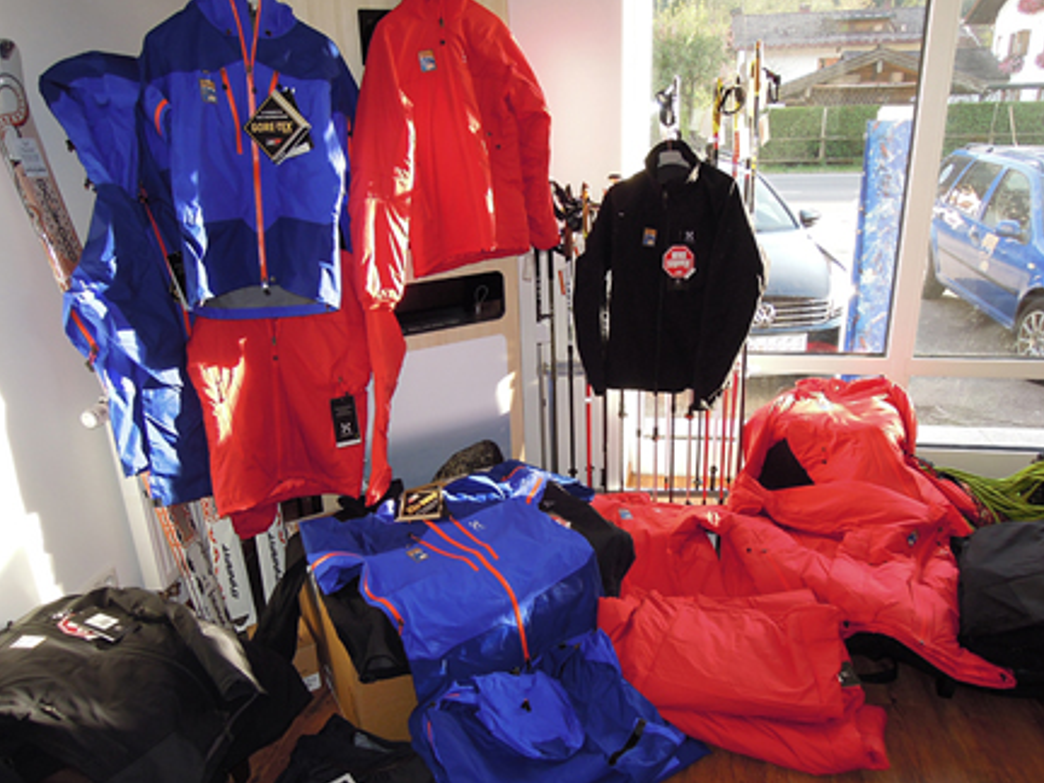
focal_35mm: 25
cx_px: 515
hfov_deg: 69.4
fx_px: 754
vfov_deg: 54.9
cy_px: 394
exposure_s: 1/100
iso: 160
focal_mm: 4.3
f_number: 2.8
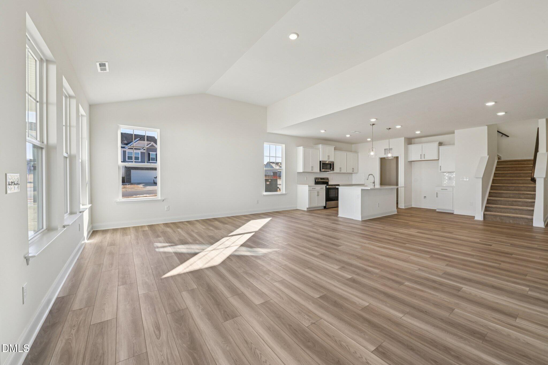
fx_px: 213
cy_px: 182
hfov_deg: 104.3
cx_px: 274
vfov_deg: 81.2
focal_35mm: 14
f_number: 9
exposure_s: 1/60
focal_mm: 14
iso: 200
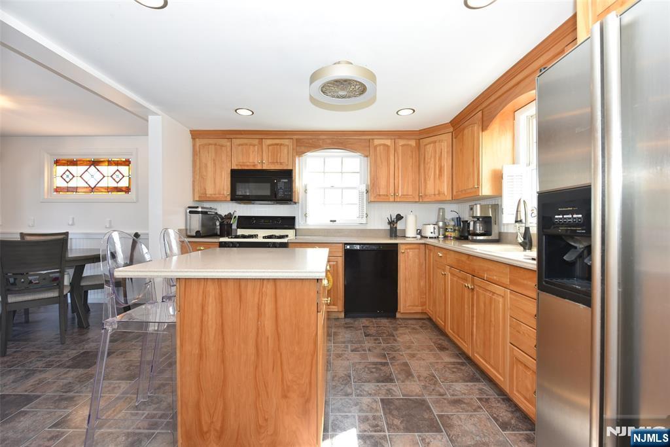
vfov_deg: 77.3
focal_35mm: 15
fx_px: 279
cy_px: 224
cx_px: 335
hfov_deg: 100.4
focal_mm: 15
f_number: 5
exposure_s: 1/100
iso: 800
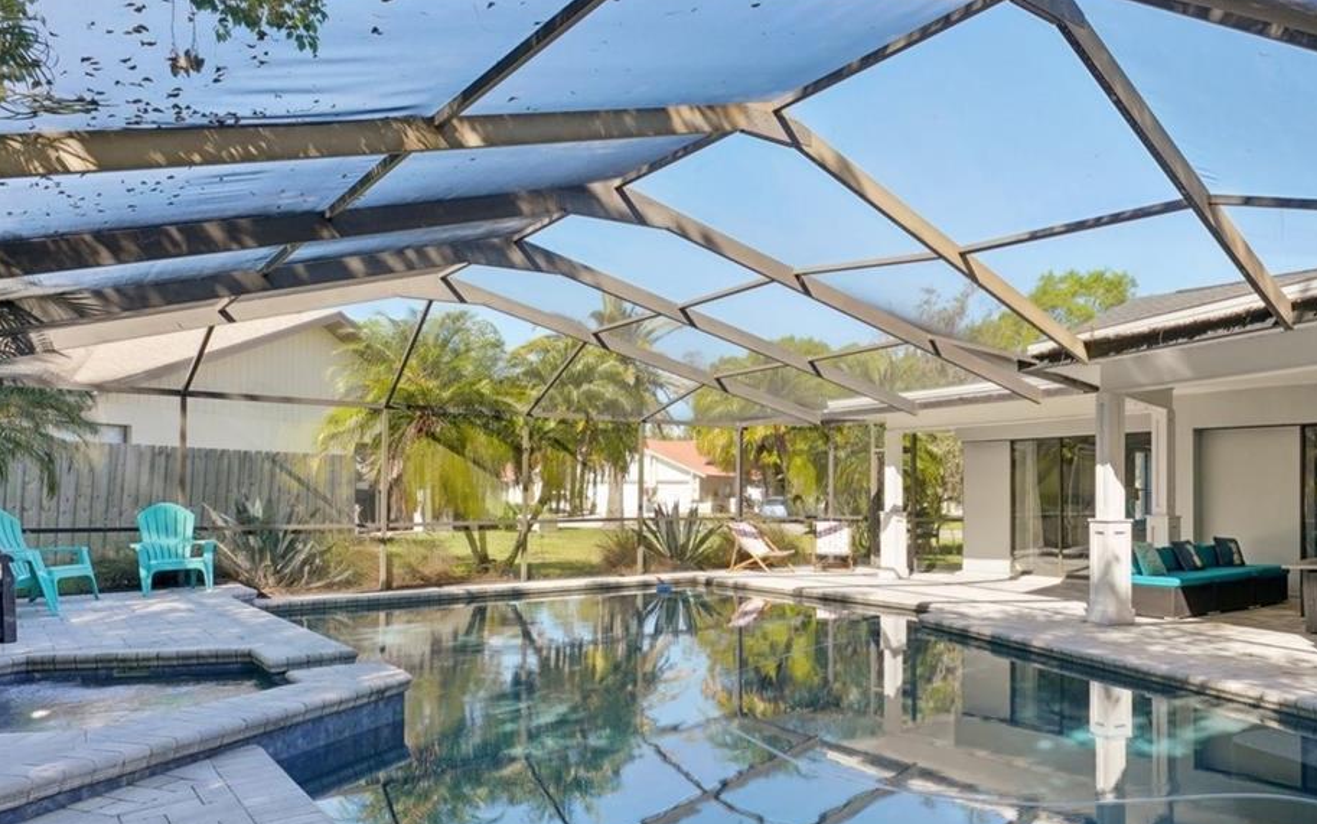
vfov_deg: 49.1
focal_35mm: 25
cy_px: 479
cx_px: 841
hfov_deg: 71.1
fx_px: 897
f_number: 8
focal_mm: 14
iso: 800
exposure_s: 1/500
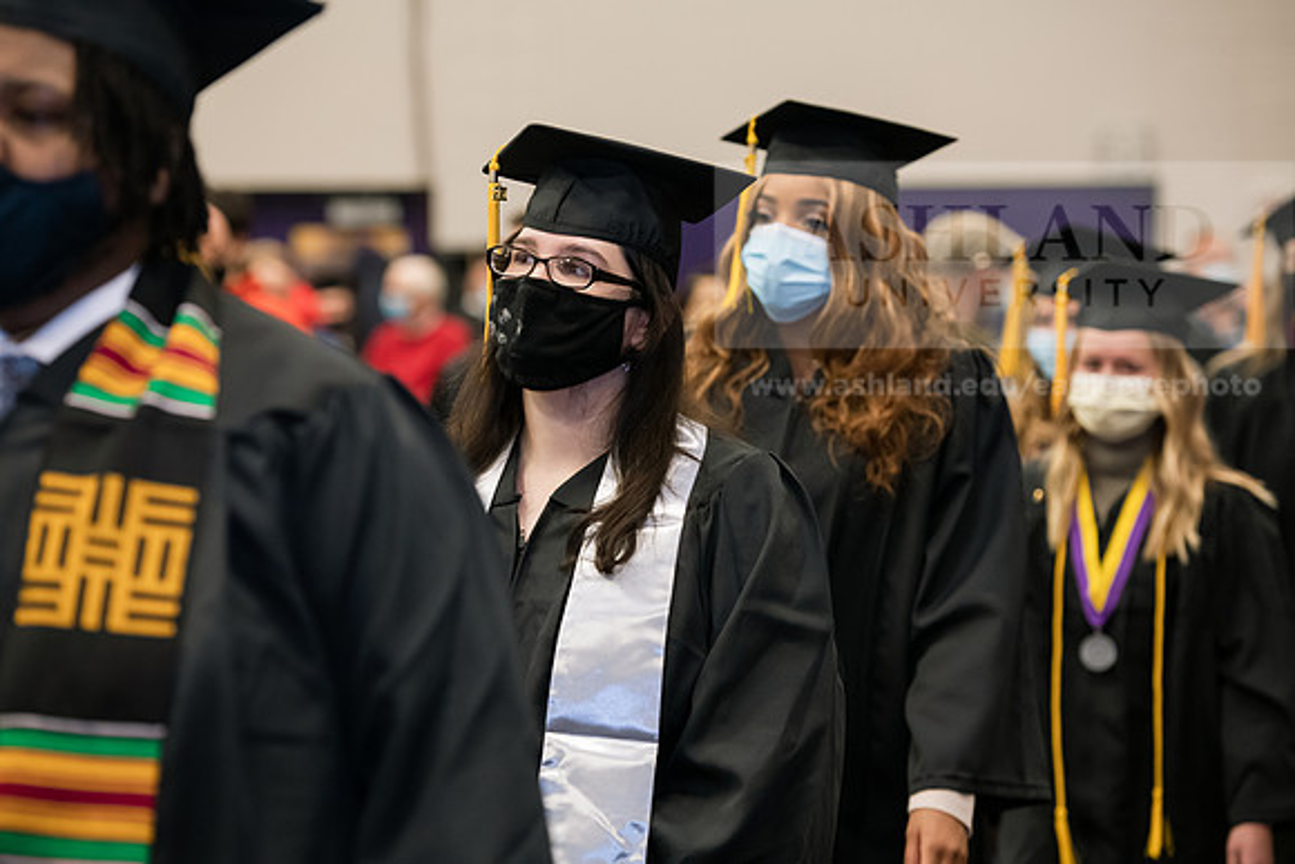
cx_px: 648
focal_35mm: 120
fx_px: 4317
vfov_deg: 11.4
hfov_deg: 17.1
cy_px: 432
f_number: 3.5
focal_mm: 120
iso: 1600
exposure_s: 1/200
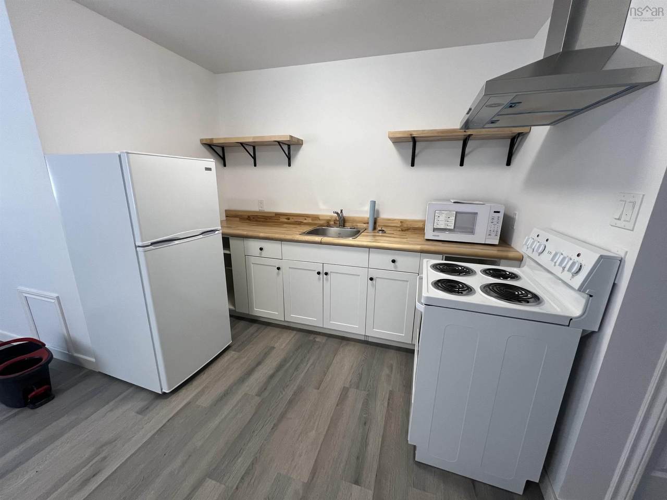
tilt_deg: -13.9
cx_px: 334
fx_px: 250
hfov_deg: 106.2
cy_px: 250
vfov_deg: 89.9
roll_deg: +0.2
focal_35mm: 13
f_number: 1.8
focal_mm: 1.57
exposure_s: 1/60
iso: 125
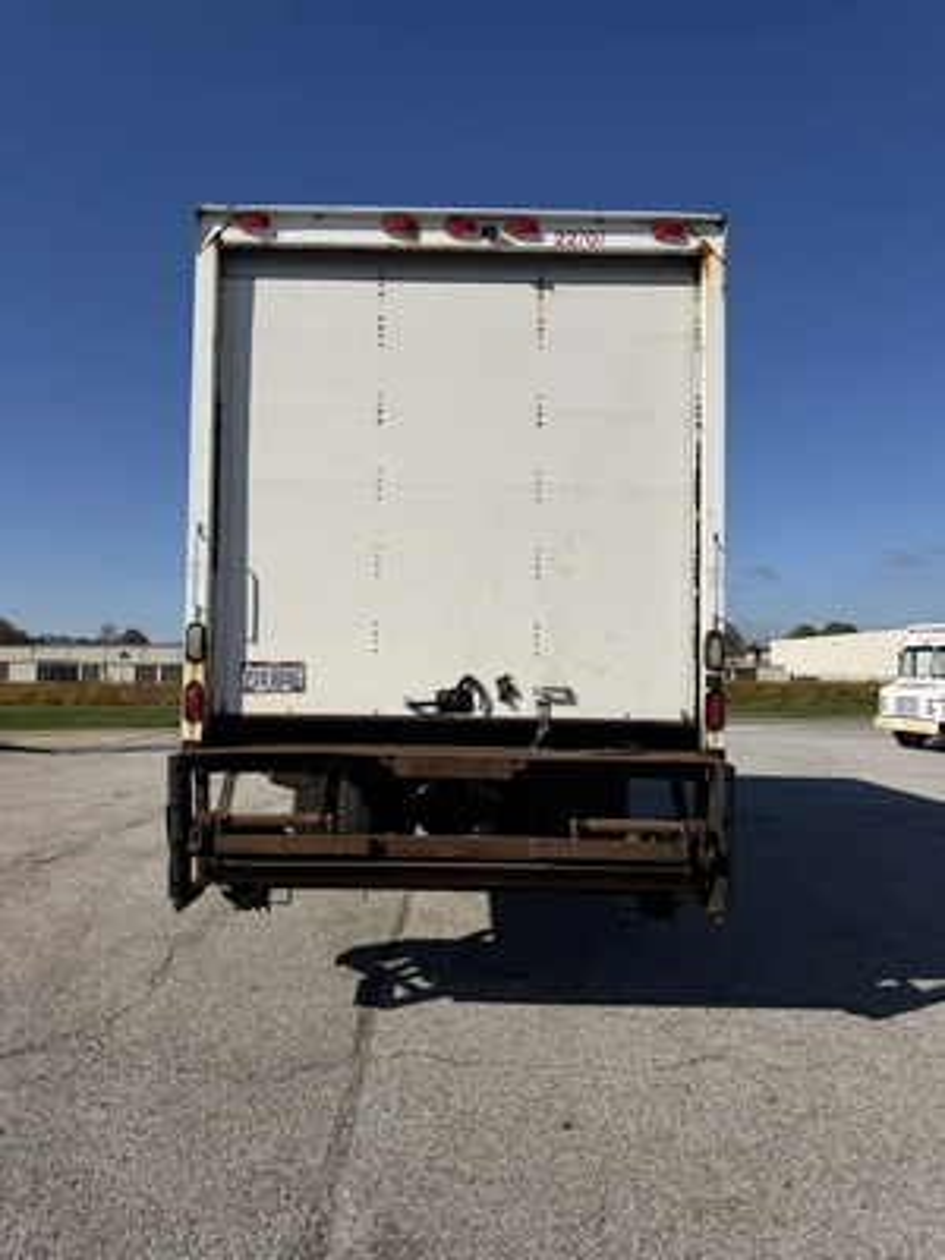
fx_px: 874
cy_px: 630
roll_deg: -0.8
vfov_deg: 71.6
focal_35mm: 24
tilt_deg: +5.3
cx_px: 472
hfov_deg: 56.8
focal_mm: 6.76
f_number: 1.78
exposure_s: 1/9091
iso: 80
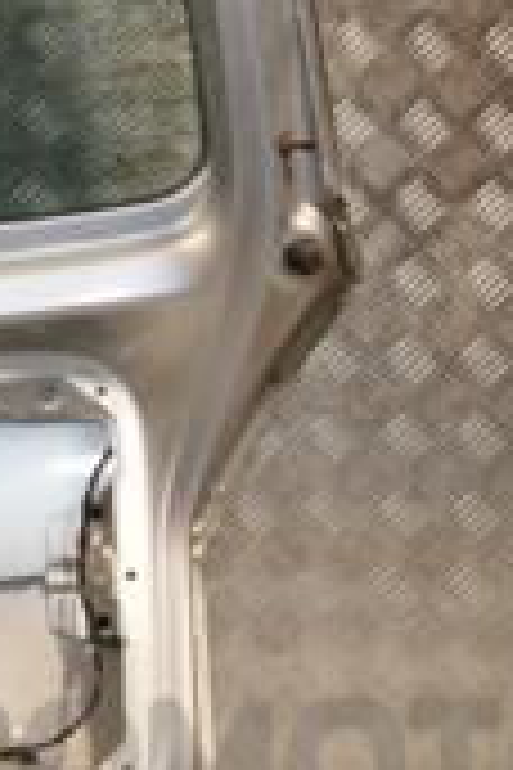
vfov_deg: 18.3
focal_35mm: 111
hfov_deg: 11.5
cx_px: -405
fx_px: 2367
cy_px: 167
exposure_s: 1/200
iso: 800
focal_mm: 21
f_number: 9
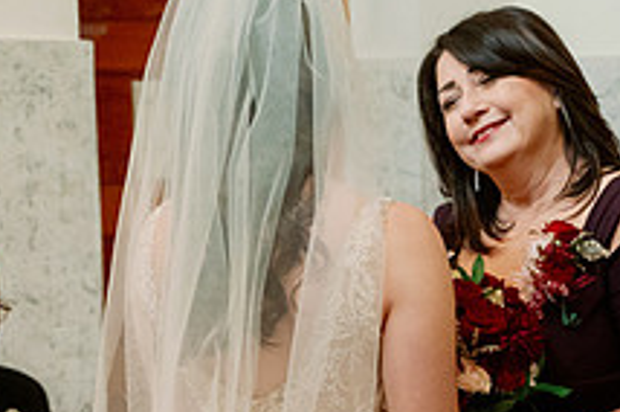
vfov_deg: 13.4
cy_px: 368
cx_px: 468
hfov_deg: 20.1
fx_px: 1737
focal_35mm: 101
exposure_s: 1/250
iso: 2500
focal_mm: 33
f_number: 2.8
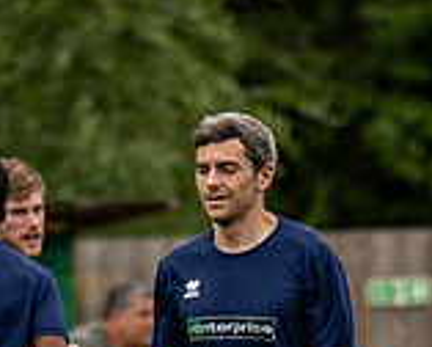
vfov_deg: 2.8
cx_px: 233
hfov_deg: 3.5
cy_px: 545
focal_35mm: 545
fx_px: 6977
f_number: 1.8
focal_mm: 135
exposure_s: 1/1000
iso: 50
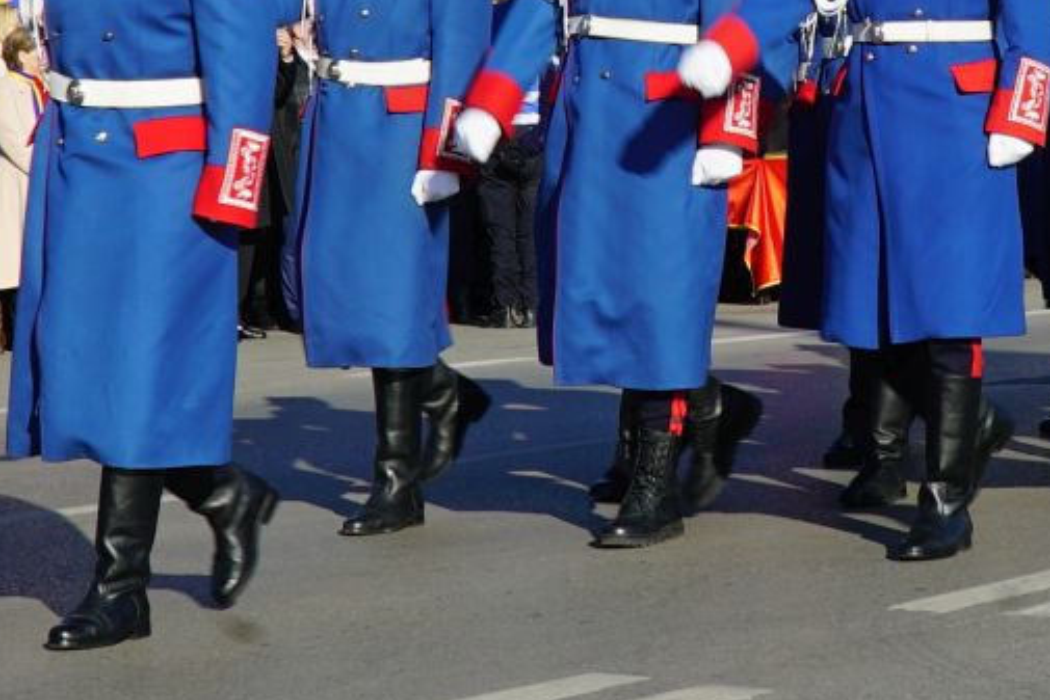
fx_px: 3326
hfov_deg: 17.9
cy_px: -53
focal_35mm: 114
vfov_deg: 11.9
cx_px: 749
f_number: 14
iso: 100
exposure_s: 1/100
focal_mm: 32
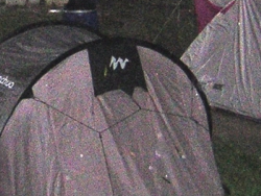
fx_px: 1087
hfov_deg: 13.6
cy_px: 58
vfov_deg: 10.3
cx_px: 29
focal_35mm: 144
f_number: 2.6
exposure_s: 1/60.1
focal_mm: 4.7
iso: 400
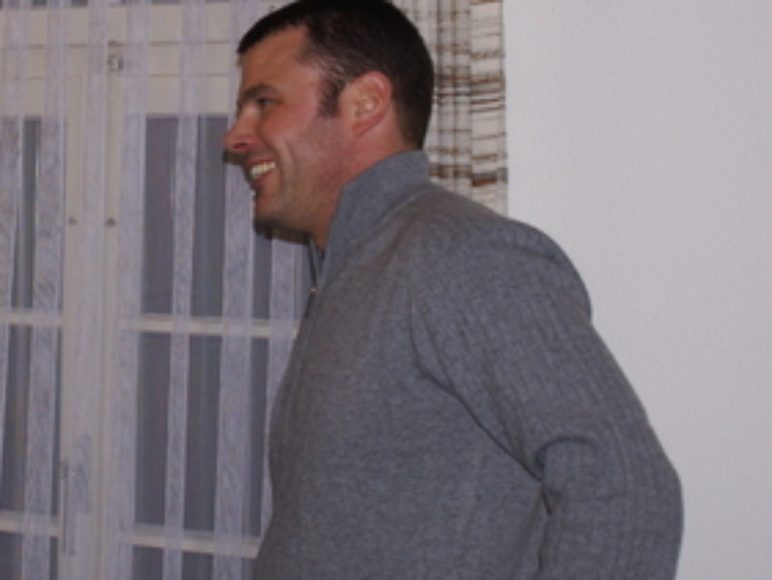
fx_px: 2162
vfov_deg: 15.2
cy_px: 133
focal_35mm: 97
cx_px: 44
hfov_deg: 19.8
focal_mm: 35
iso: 400
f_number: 5.6
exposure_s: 1/60
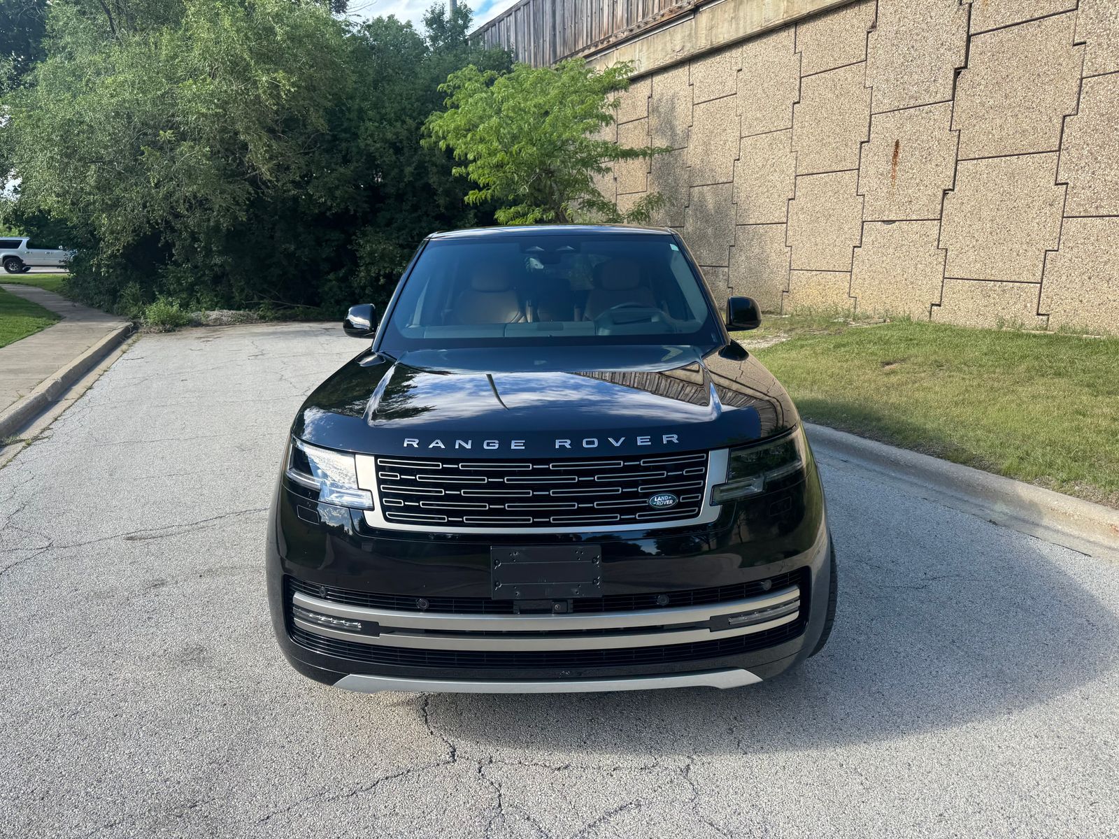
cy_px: 420
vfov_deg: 56.8
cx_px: 560
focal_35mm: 24
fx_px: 776
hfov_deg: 71.6
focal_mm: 6.76
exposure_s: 1/1193
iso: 80
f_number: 1.78
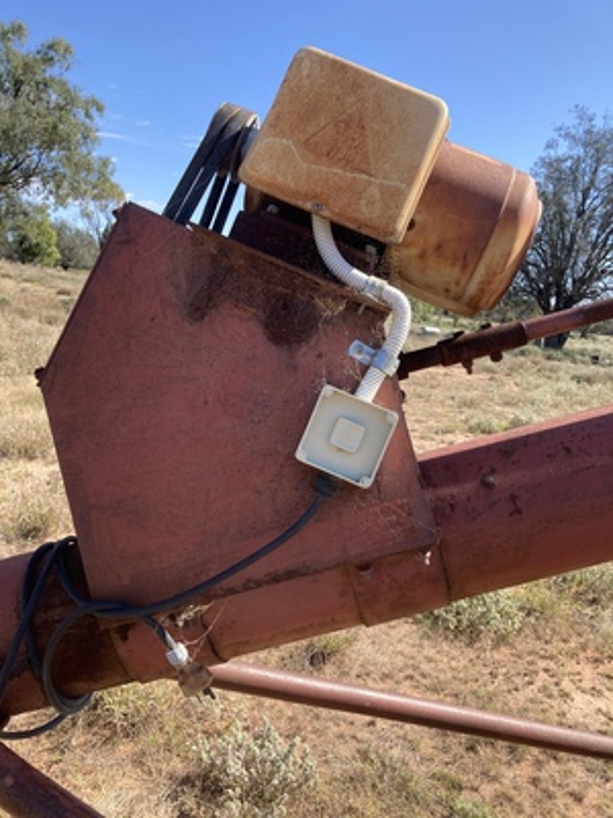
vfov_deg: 63.4
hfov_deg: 49.7
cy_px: 409
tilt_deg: -7.6
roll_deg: -6.5
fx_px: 661
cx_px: 306
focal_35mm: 28
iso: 20
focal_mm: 3.99
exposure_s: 1/889
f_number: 1.8
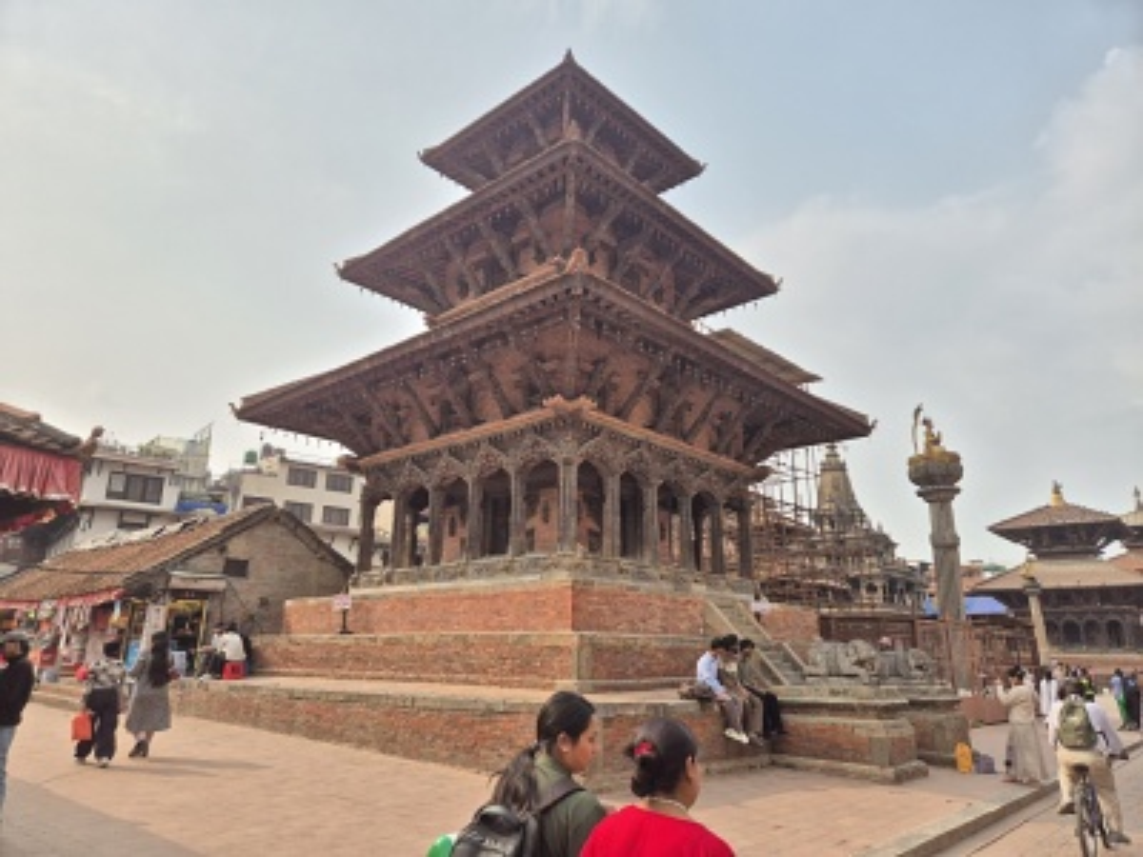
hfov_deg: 73.9
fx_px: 759
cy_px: 428
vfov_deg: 58.9
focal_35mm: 23
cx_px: 572
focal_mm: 5.4
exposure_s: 1/1816
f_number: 1.8
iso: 25
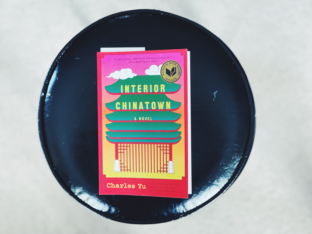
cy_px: 117
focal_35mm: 64
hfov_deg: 30.3
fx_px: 577
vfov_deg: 22.9
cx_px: 156
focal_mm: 7.5
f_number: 2.2
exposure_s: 1/85
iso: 250
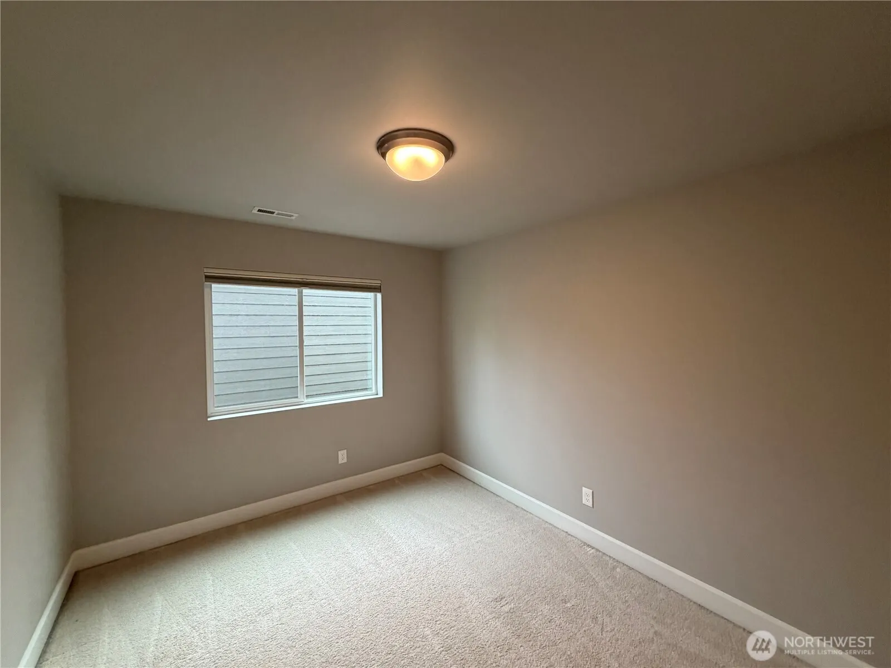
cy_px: 334
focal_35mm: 14
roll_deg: +0.2
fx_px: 360
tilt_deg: -1.5
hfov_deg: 102.1
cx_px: 446
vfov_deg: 85.7
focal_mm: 2.22
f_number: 2.2
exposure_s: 1/120
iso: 250
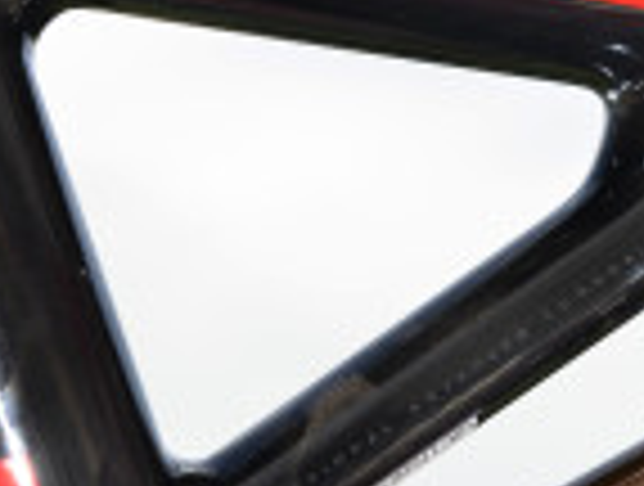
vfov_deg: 7.1
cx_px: 585
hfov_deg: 9.4
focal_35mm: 210
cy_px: 450
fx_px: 3917
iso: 100
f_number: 8
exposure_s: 1/160
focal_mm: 70
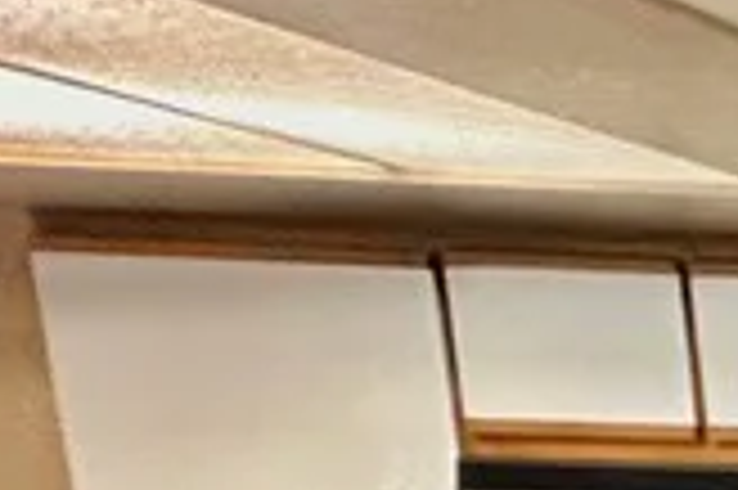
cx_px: 2250
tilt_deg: -7.8
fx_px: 1864
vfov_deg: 13.3
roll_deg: -0.2
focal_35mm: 91
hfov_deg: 11.3
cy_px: 913
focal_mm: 2.22
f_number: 2.2
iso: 200
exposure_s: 1/60
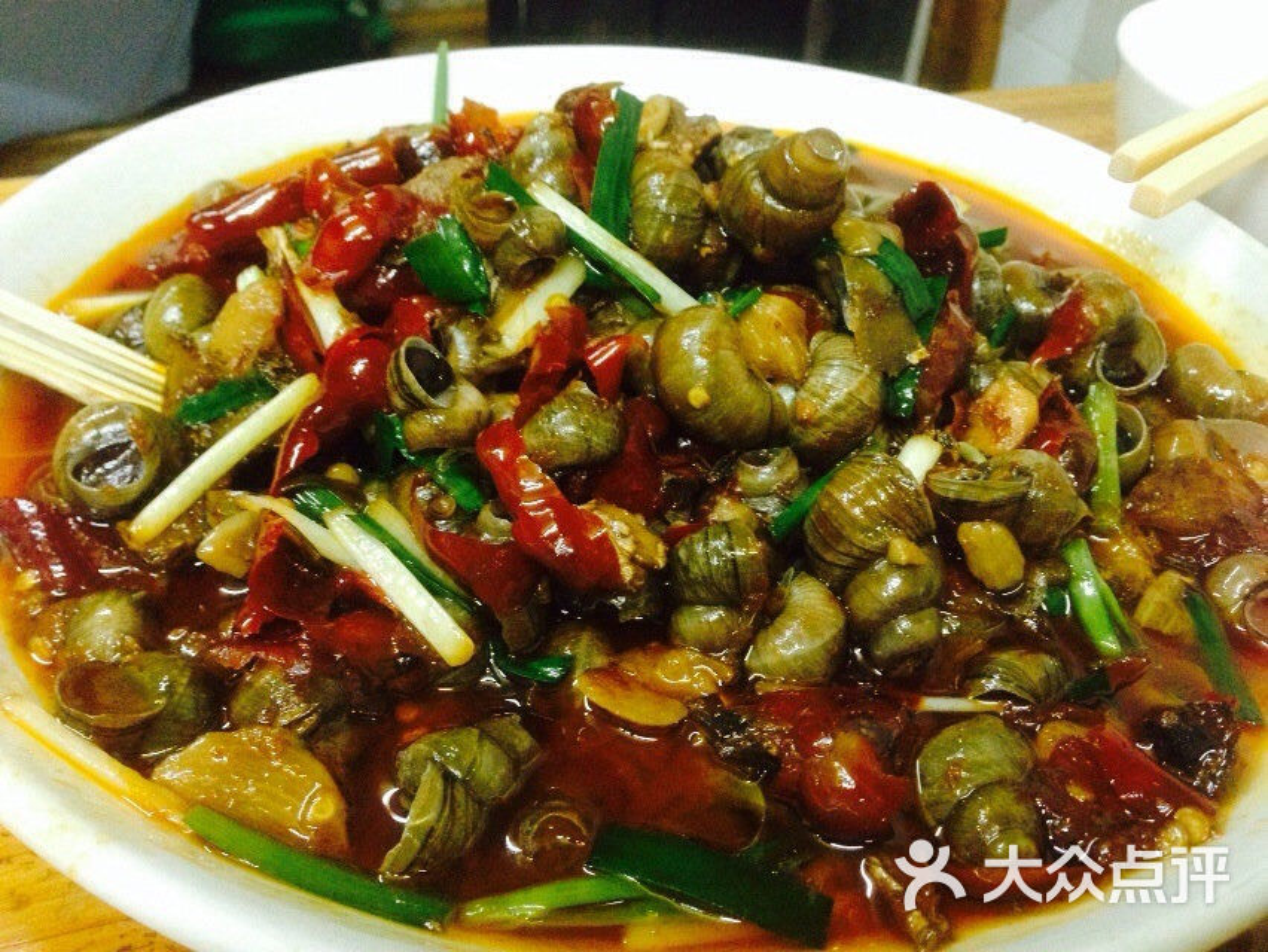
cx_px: 634
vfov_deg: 43.0
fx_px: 1209
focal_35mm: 33
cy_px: 476
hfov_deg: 55.3
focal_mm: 4.12
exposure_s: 1/17
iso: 400
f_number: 2.4
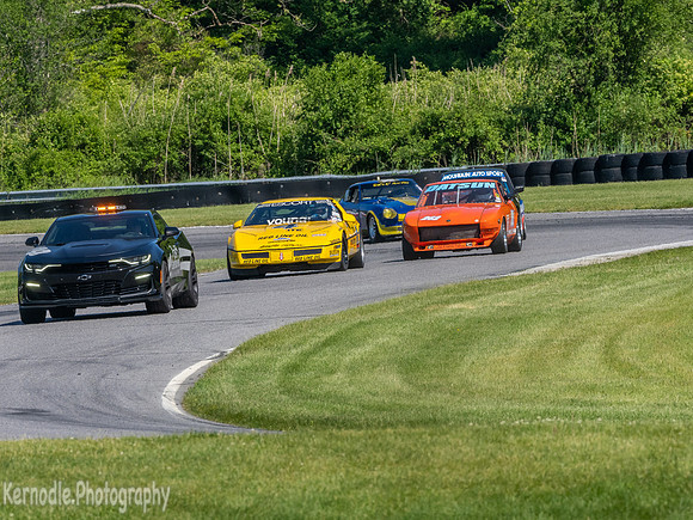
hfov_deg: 3.0
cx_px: 319
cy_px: 237
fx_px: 13107
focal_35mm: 655
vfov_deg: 2.3
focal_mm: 300
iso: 400
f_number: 10
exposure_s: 1/640
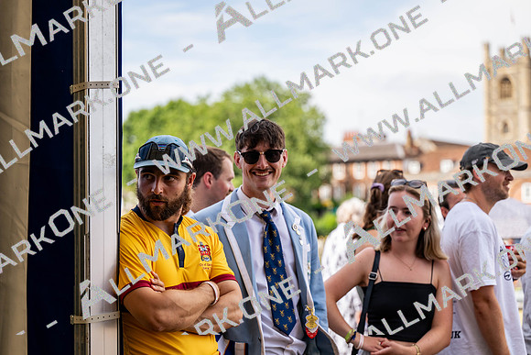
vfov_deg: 19.5
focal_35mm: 70
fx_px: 1033
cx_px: 266
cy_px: 178
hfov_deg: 28.8
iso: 90
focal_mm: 70
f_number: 2.8
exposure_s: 1/1000
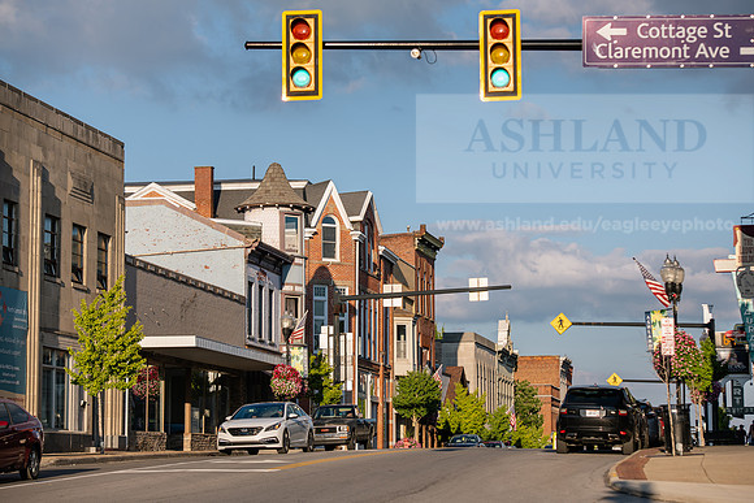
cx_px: 377
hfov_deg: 20.8
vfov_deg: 14.0
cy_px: 252
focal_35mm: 98
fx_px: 2053
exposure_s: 1/400
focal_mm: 98
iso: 64
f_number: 4.5
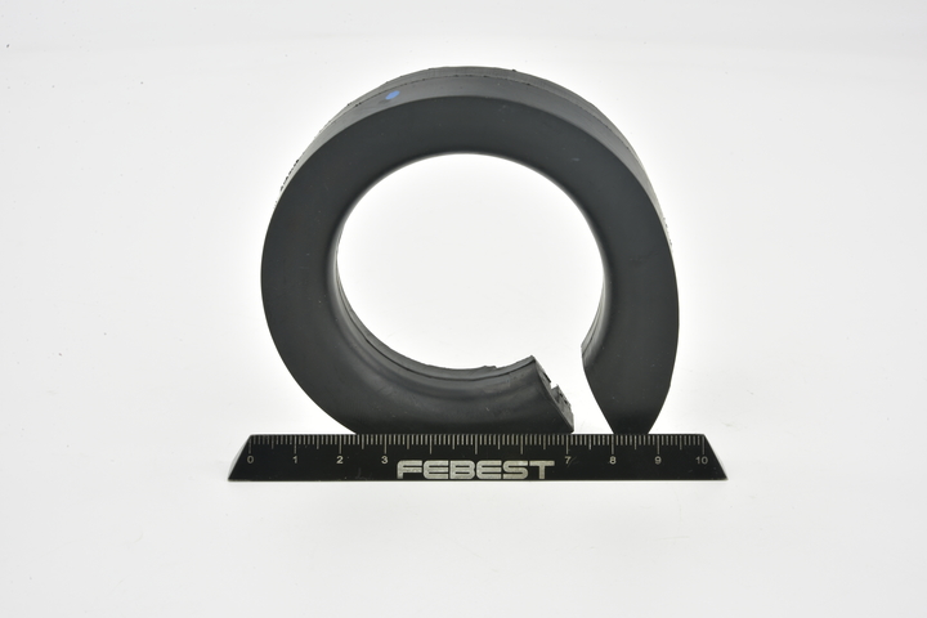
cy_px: 309
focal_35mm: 60
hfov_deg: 33.4
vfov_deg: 22.6
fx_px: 1545
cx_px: 464
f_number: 29
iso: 64
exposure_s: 1/2.5
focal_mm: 60
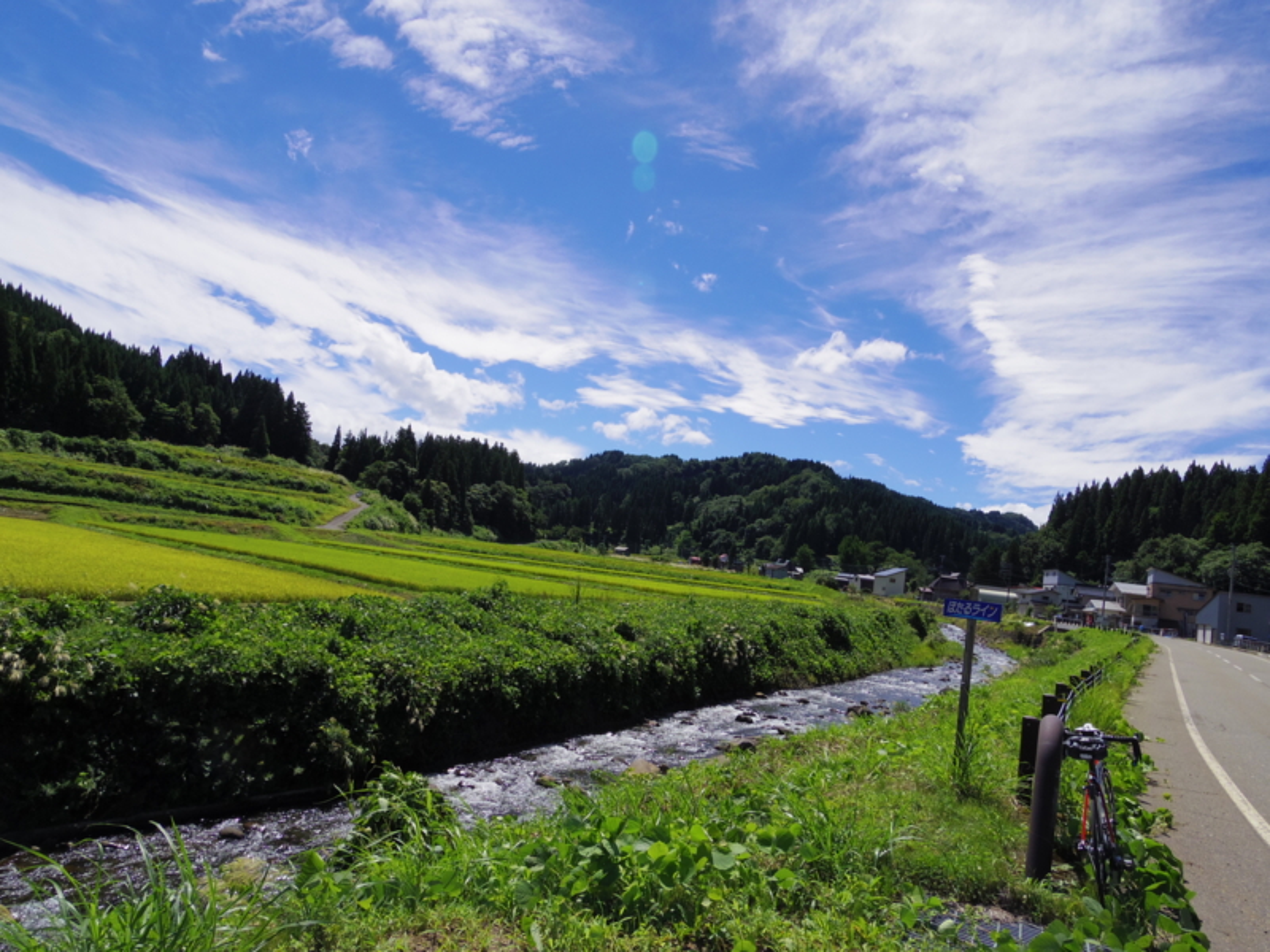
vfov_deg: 58.9
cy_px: 476
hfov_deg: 73.9
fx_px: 844
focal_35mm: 23
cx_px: 635
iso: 200
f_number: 5.6
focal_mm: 5
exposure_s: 1/1000
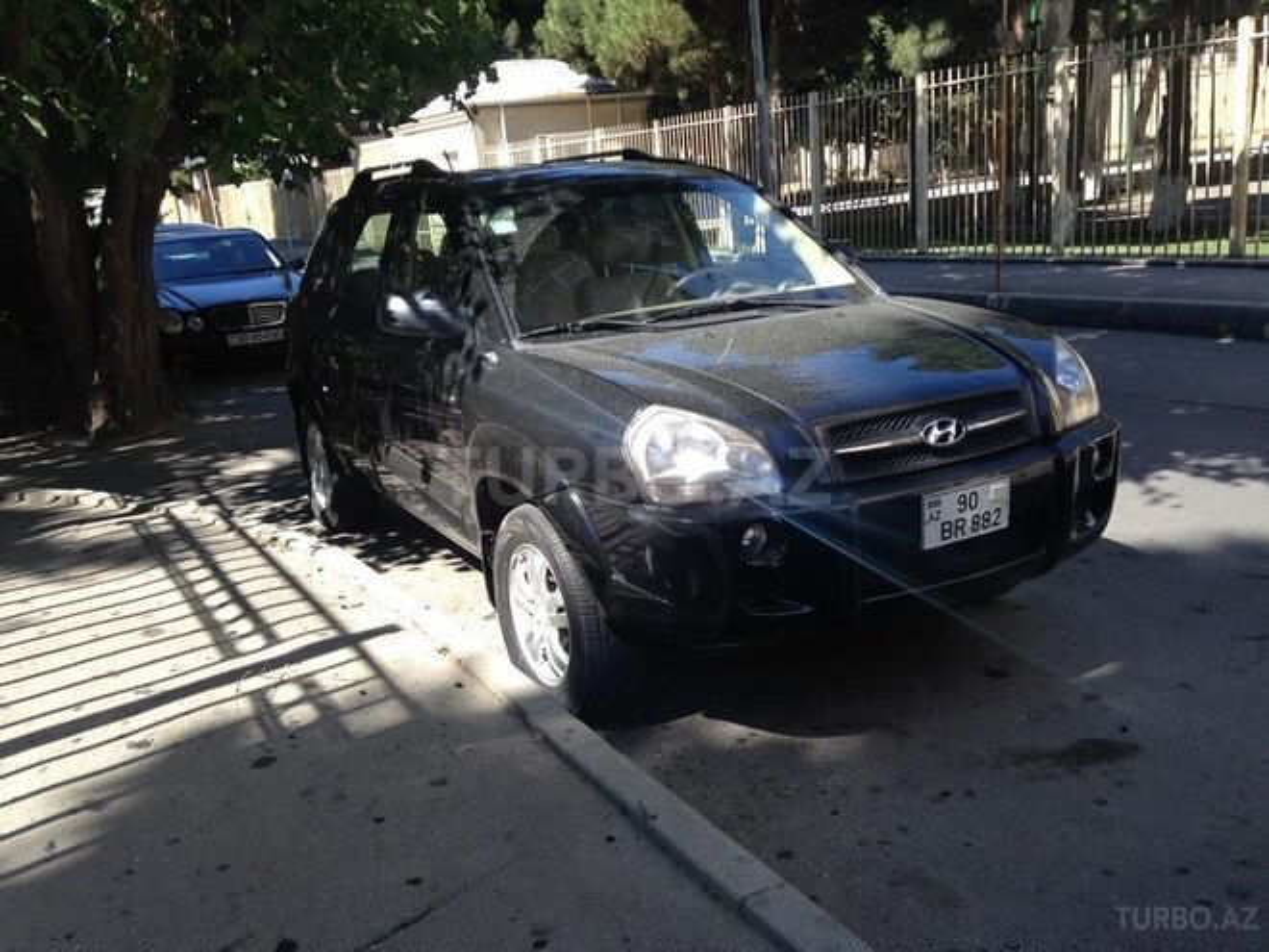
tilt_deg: -13.9
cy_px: 476
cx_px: 634
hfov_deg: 55.4
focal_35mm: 33
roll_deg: +5.5
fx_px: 1210
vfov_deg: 42.9
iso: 50
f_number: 2.4
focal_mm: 4.12
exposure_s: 1/411
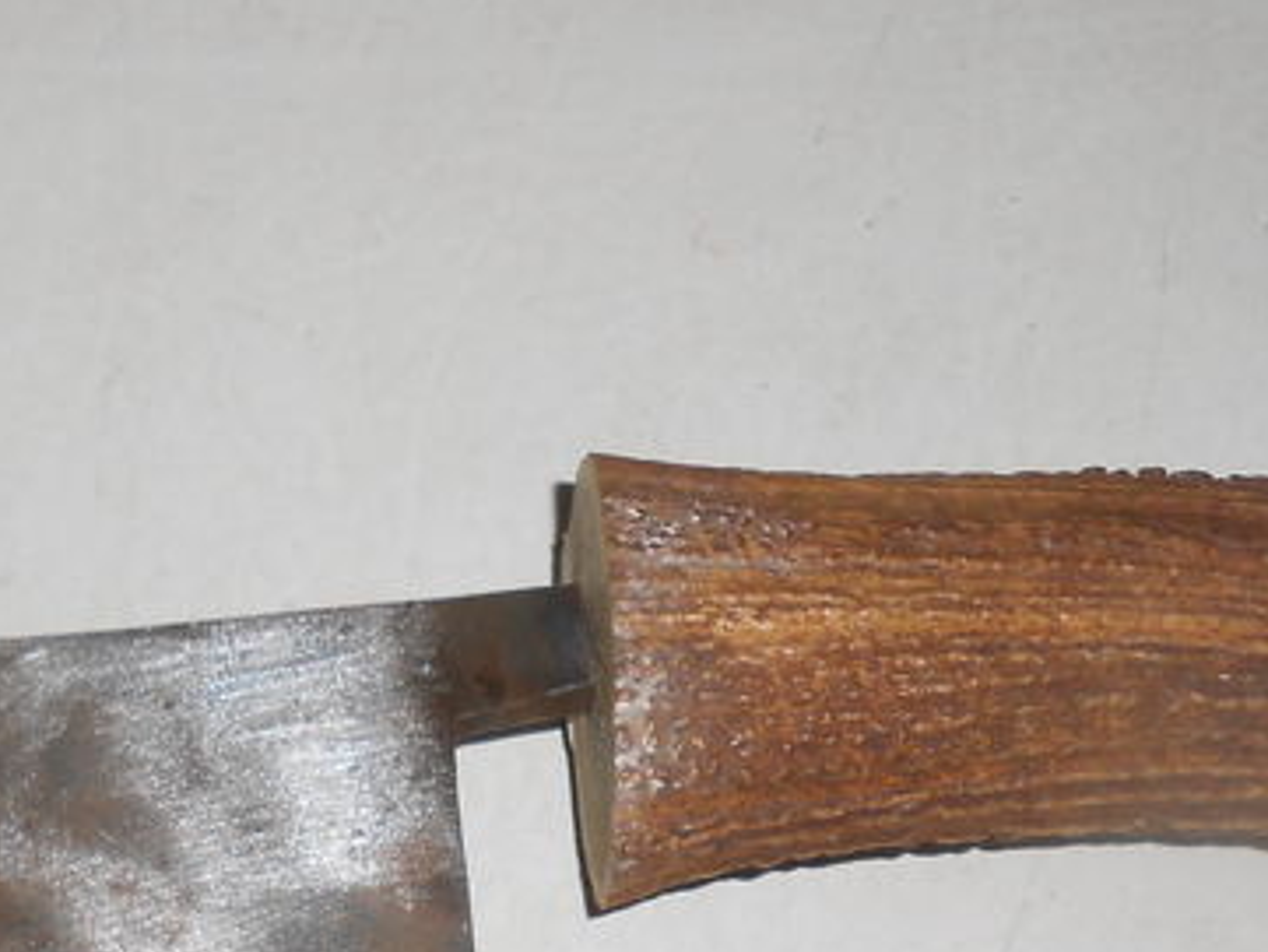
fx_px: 2638
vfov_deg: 19.0
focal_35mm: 72
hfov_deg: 26.6
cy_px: 1219
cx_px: 277
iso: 80
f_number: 3.5
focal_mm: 4.6
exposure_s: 1/25
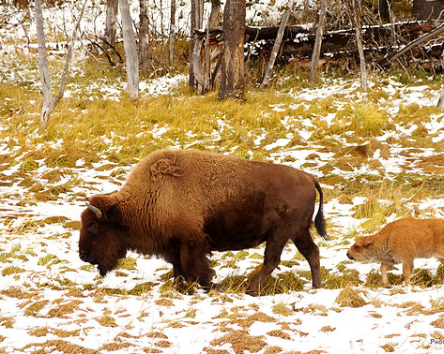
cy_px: 177
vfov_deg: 11.2
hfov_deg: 14.0
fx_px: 1813
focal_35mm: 138
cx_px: 236
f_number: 4.5
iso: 100
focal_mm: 80
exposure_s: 1/125
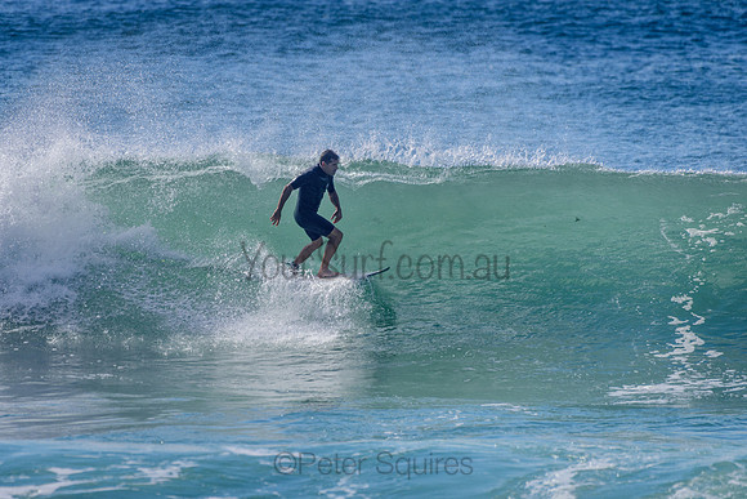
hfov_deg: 3.4
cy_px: 259
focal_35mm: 612
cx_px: 332
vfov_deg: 2.2
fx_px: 12710
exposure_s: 1/2000
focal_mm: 500
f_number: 5.6
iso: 160
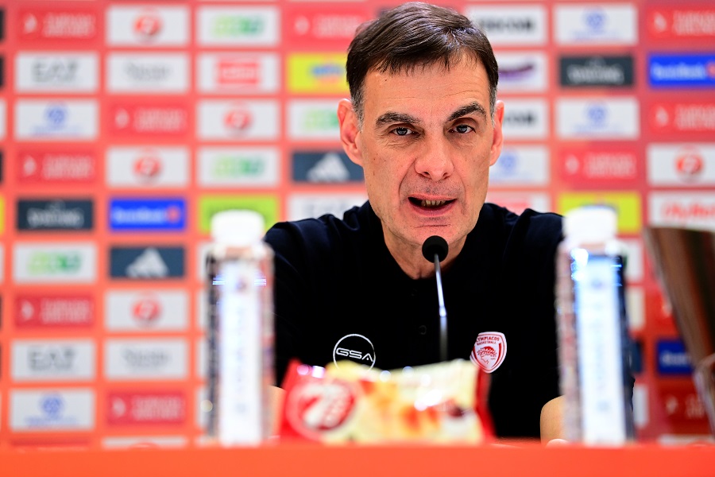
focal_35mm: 135
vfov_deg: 10.2
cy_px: 238
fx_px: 2681
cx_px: 358
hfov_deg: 15.2
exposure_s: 1/500
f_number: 2.8
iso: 2500
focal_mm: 135
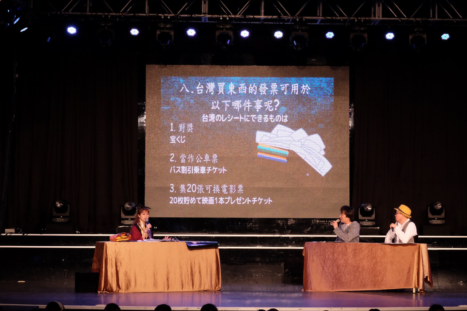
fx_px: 1090
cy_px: 156
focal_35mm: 84
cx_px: 234
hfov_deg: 24.2
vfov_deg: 16.3
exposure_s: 1/160
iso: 3200
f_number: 7.1
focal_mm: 56
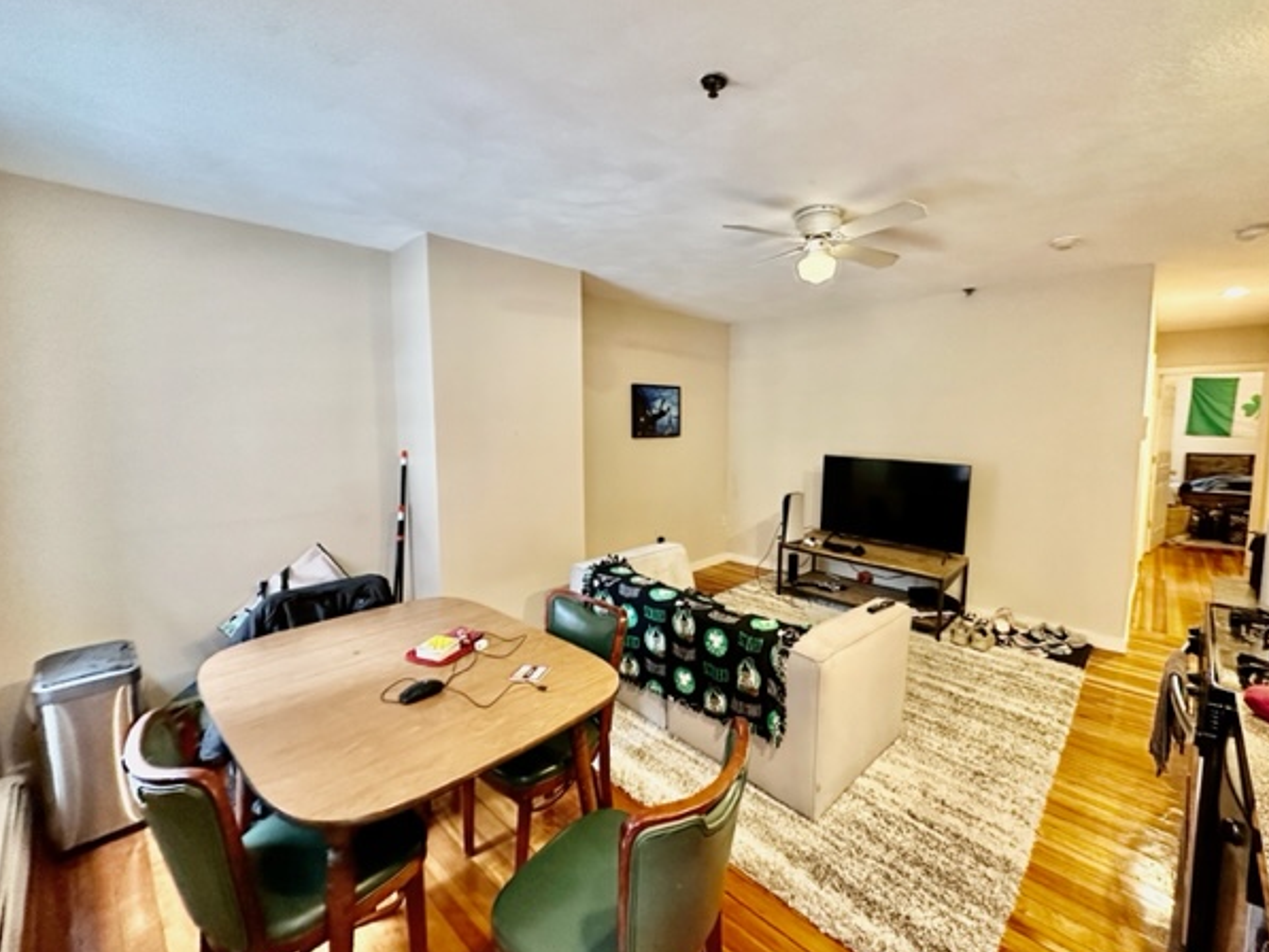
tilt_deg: -6.5
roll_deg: -0.5
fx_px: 550
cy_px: 470
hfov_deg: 98.0
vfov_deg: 81.8
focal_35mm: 15
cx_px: 672
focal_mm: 2.22
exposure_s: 1/60
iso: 800
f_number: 2.2
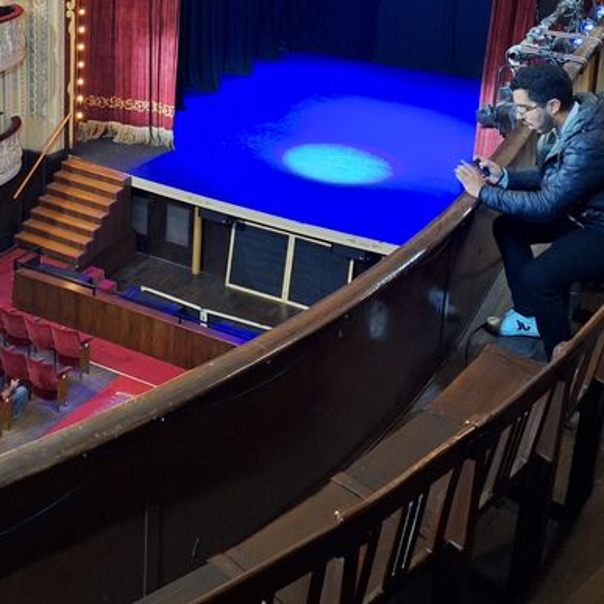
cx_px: 151
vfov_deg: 33.3
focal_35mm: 49
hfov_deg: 34.0
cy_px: 89
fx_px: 967
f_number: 1.8
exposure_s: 1/20
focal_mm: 5.54
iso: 800
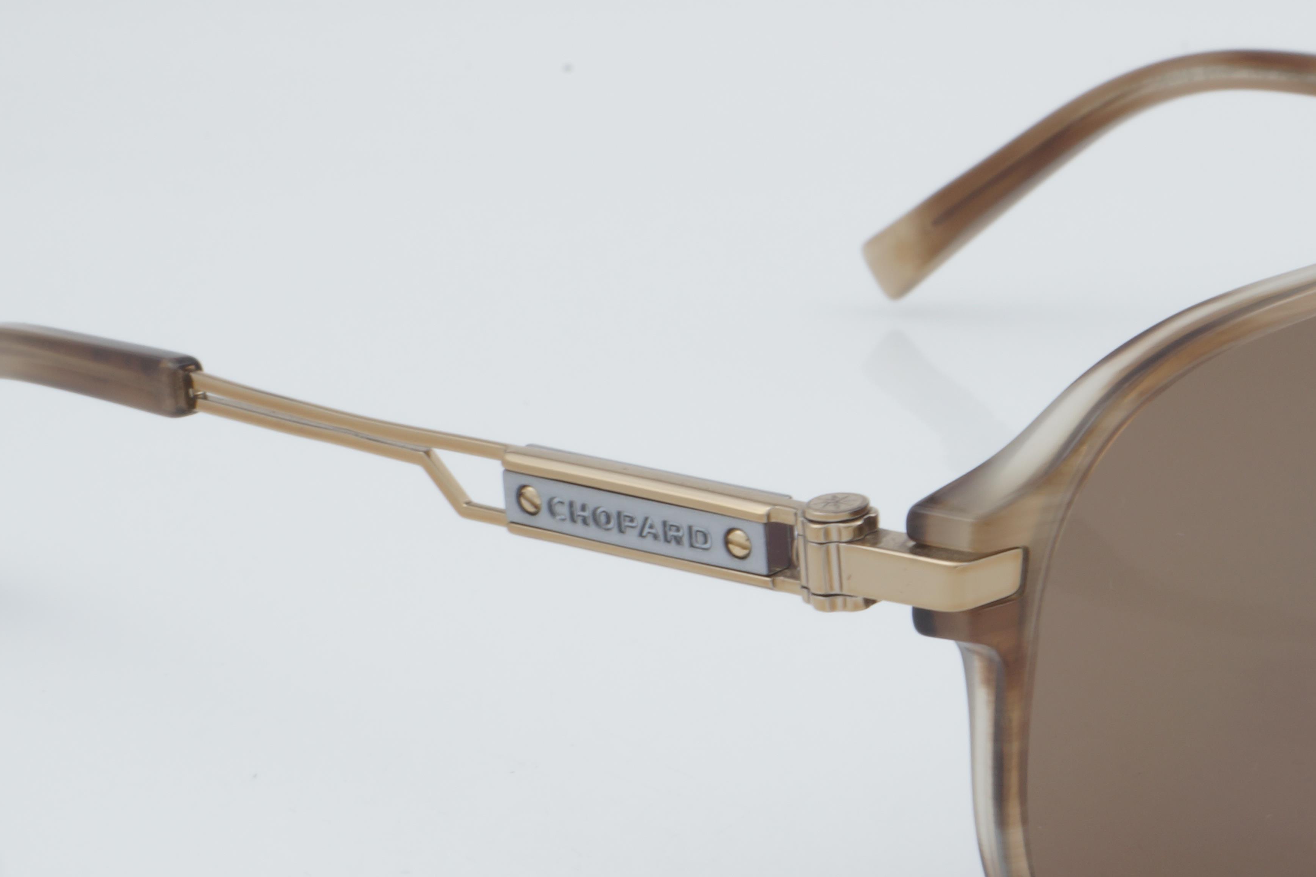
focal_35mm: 130
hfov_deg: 15.7
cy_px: 497
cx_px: 988
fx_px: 4752
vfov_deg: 10.5
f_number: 32
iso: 100
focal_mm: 50
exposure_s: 1/3
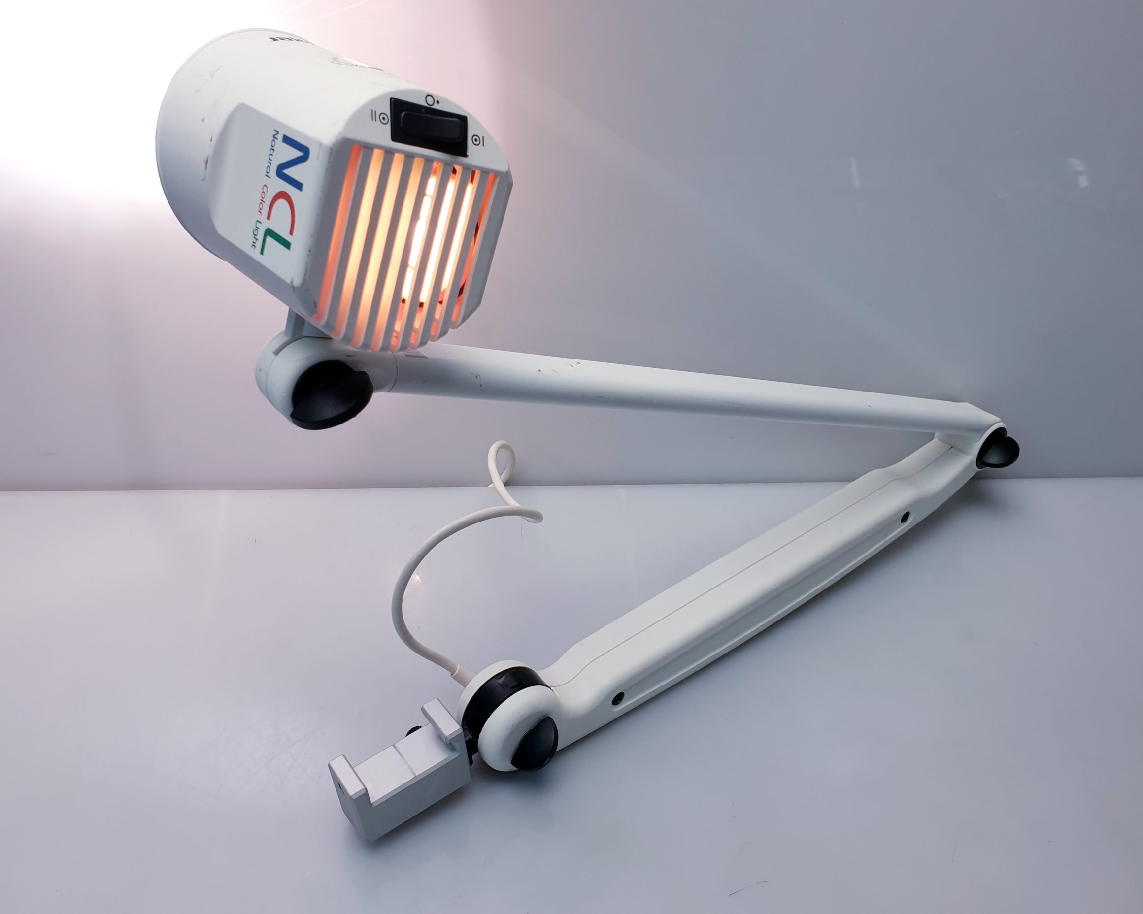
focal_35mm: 28
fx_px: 947
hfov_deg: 62.2
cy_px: 449
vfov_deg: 51.5
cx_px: 543
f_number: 2.4
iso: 50
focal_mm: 4.3
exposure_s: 1/114
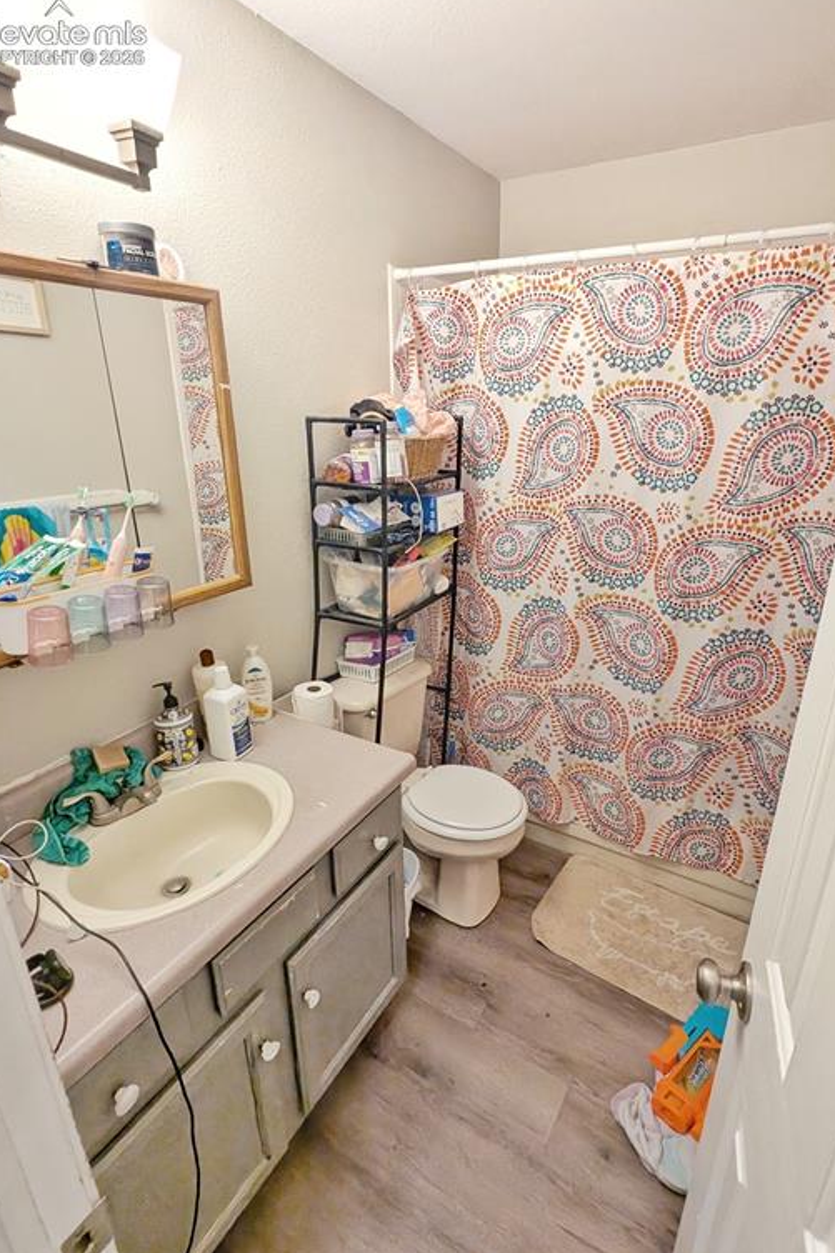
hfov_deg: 70.3
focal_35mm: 17
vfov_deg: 93.3
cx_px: 443
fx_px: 592
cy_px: 622
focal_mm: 2.22
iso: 180
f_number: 2.2
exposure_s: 1/120
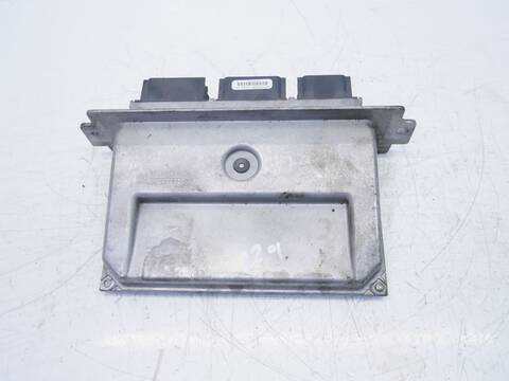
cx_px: 254
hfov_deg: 60.0
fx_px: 441
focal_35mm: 30
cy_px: 190
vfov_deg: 46.8
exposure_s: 1/80
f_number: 3.7
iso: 200
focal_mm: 15
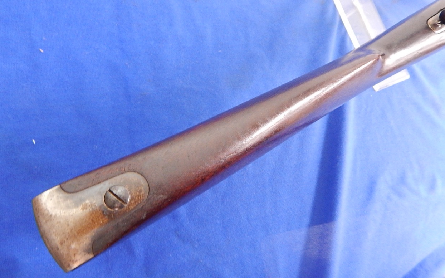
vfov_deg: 50.9
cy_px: 122
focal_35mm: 24
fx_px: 291
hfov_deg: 74.8
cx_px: 225
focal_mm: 4
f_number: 3
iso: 450
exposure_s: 1/8
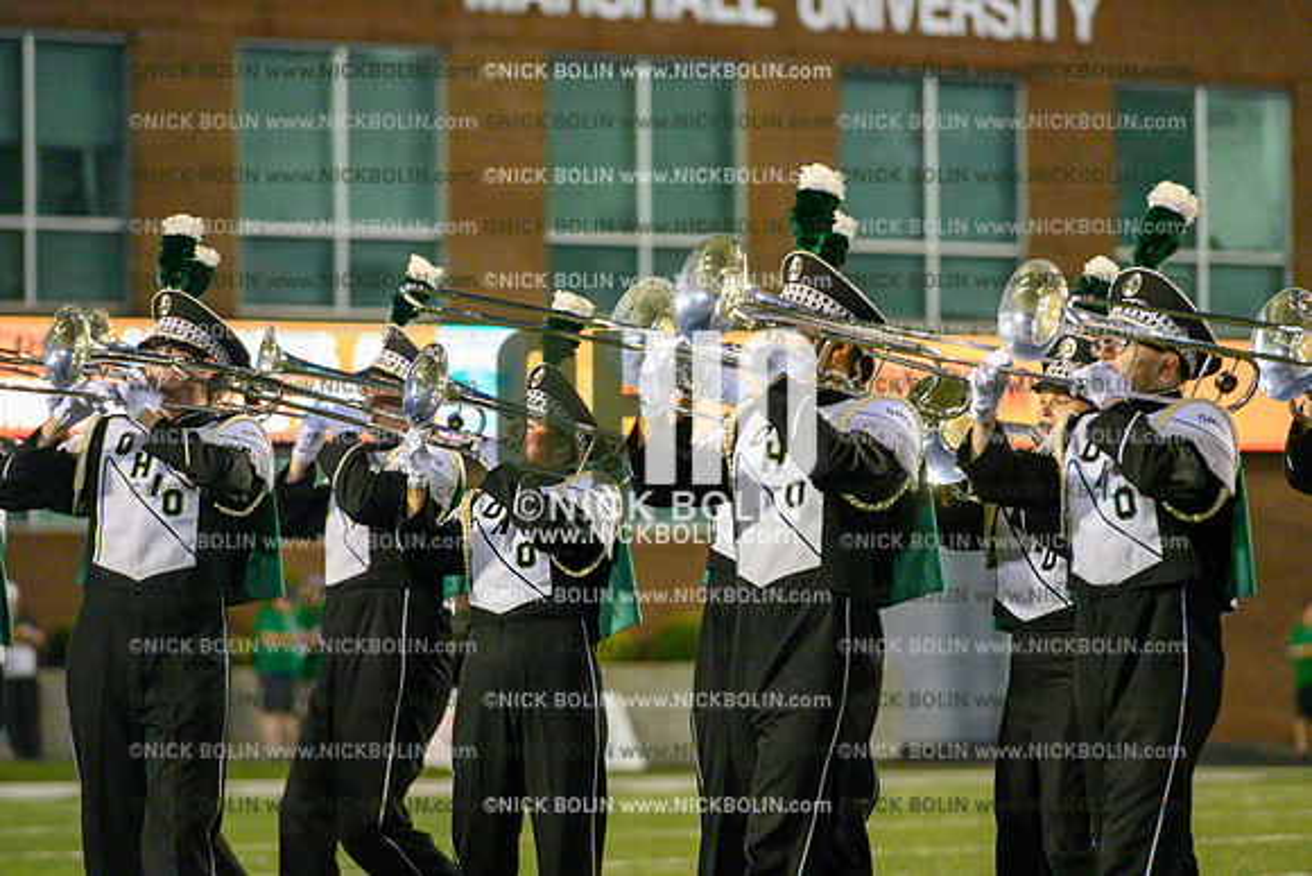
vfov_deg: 6.9
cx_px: 656
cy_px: 438
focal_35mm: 200
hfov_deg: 10.3
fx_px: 7290
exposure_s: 1/1000
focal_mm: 200
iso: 10000
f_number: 4
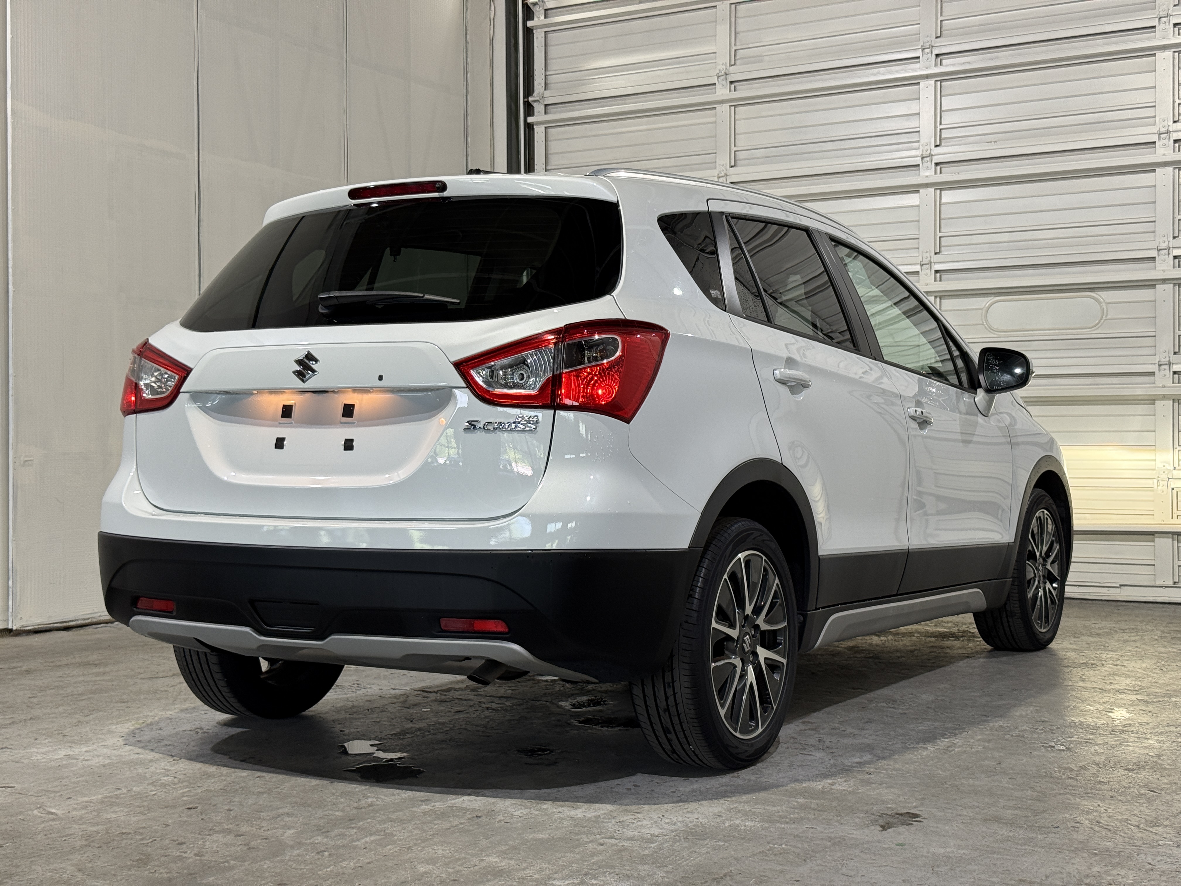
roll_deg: -0.4
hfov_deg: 39.7
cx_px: 590
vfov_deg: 30.3
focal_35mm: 48
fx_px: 1638
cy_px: 443
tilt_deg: -0.2
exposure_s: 1/60
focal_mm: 6.76
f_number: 1.78
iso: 64
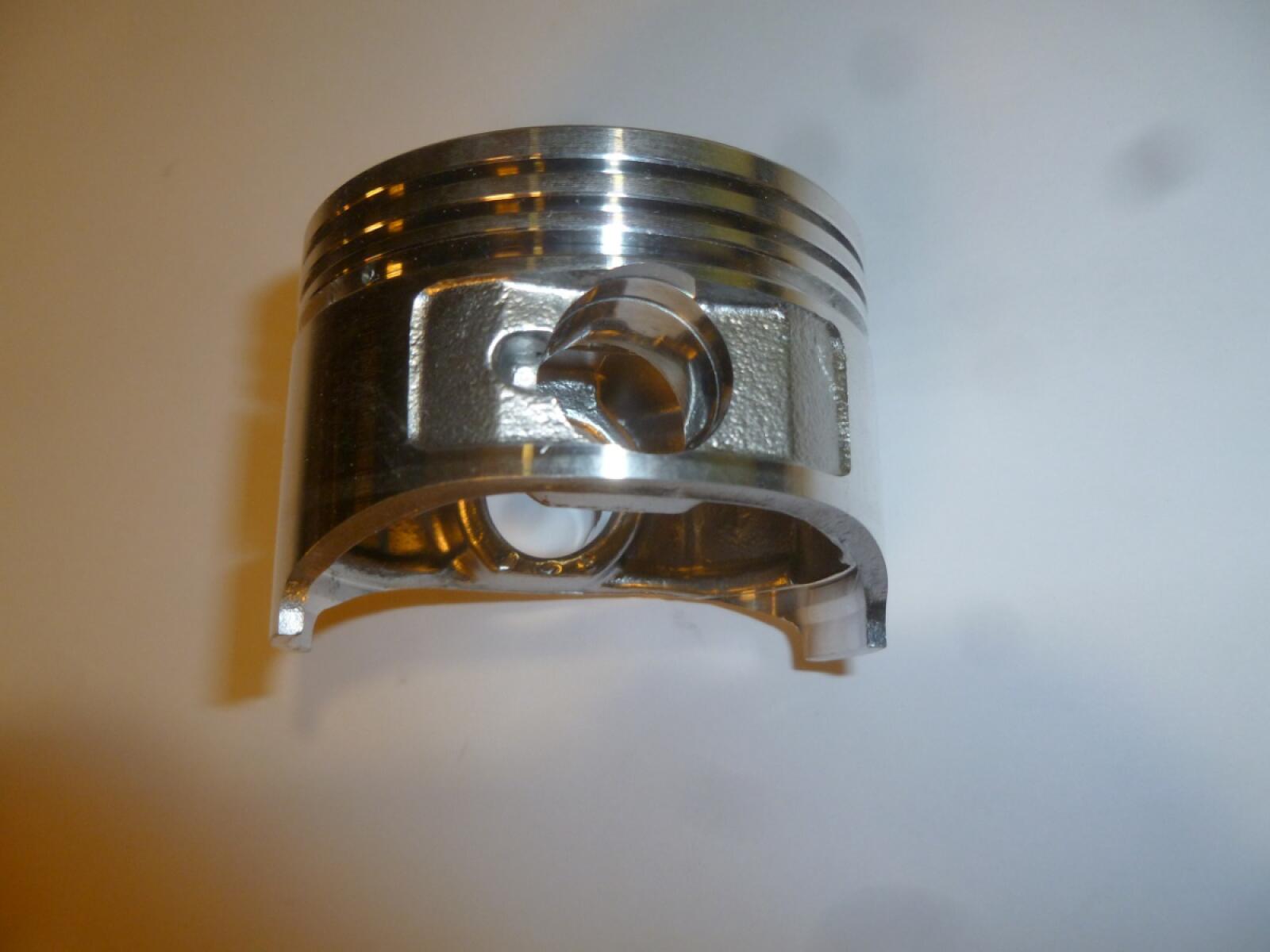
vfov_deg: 49.7
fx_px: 1027
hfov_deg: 63.4
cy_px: 476
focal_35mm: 28
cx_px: 635
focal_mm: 5
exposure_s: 1/30
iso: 160
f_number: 3.3
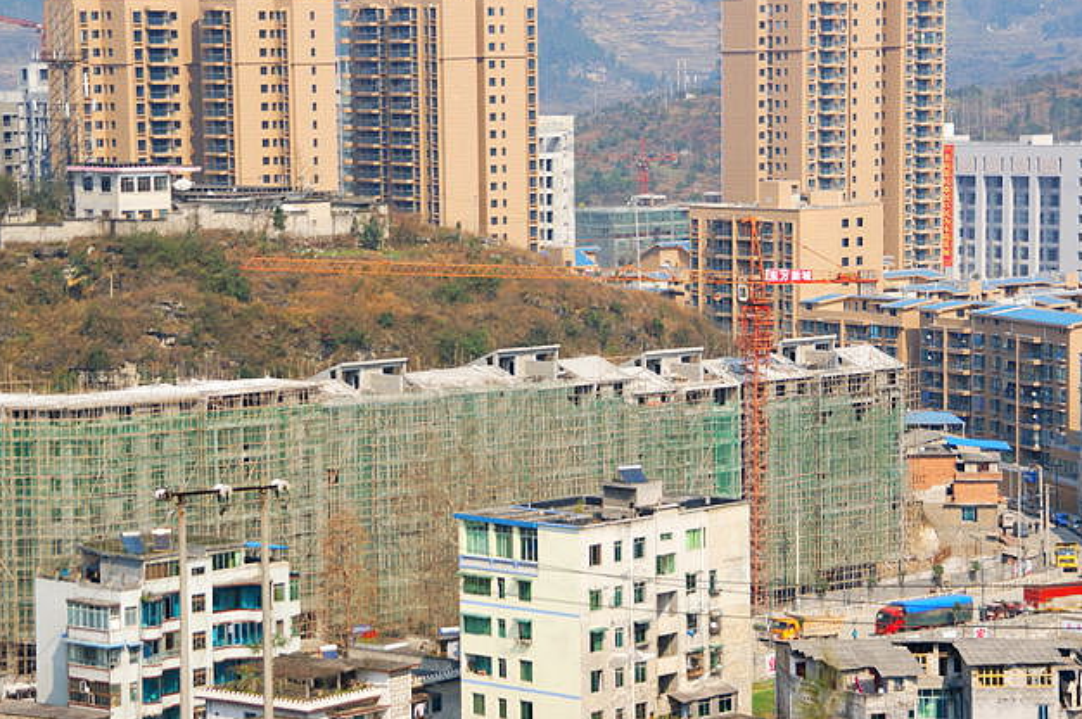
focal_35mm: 115
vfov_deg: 11.9
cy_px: 296
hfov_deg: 17.8
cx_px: 482
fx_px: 3453
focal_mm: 60
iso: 200
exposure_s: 1/1600
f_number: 5.6
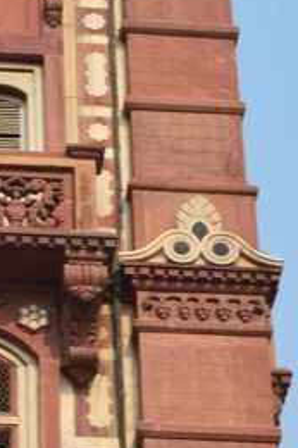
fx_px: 2064
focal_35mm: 166
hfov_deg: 8.2
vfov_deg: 11.9
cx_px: -24
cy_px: 663
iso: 400
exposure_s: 1/500
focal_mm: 18
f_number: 11
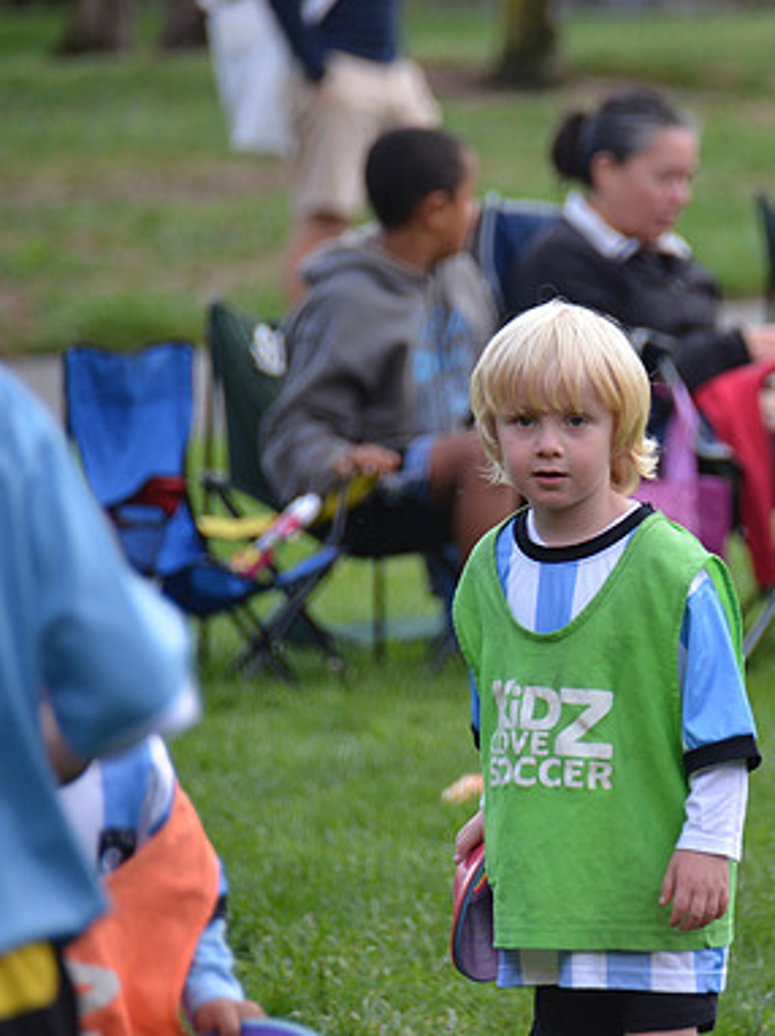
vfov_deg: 3.0
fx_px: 19604
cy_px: 518
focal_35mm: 656
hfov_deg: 2.3
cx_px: 686
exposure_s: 1/250
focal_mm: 300
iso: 400
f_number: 5.6
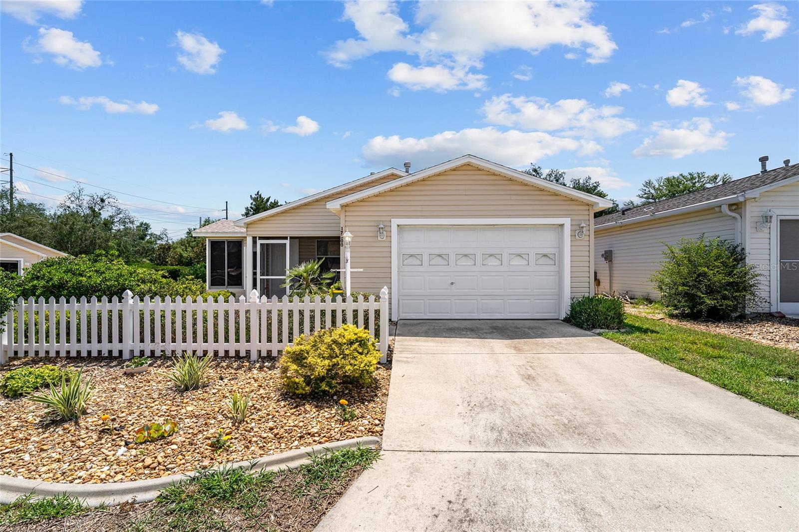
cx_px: 400
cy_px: 266
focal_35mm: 16
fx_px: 355
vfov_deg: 73.7
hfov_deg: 96.7
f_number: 8
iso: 320
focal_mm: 16
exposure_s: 1/1250
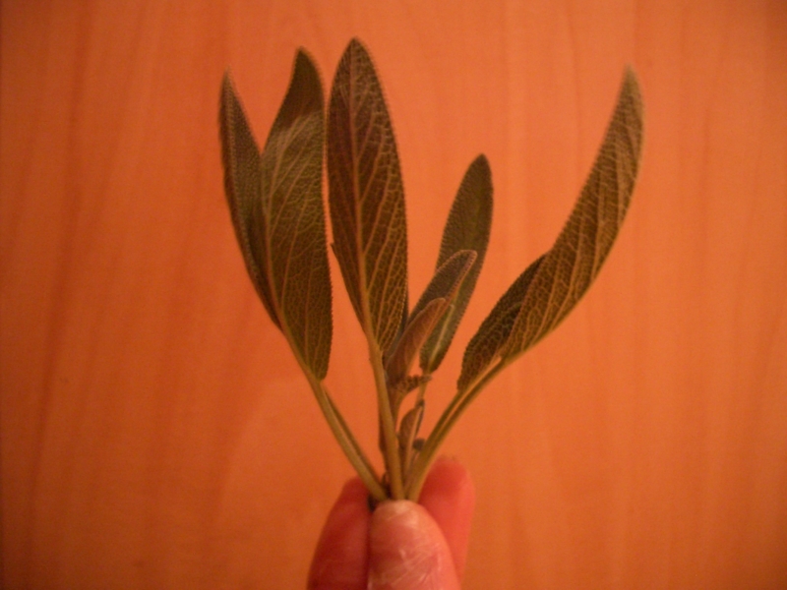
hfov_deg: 52.6
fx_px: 796
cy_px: 295
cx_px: 394
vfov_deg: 40.7
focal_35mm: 35
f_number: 2.6
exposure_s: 1/8
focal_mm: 5.8
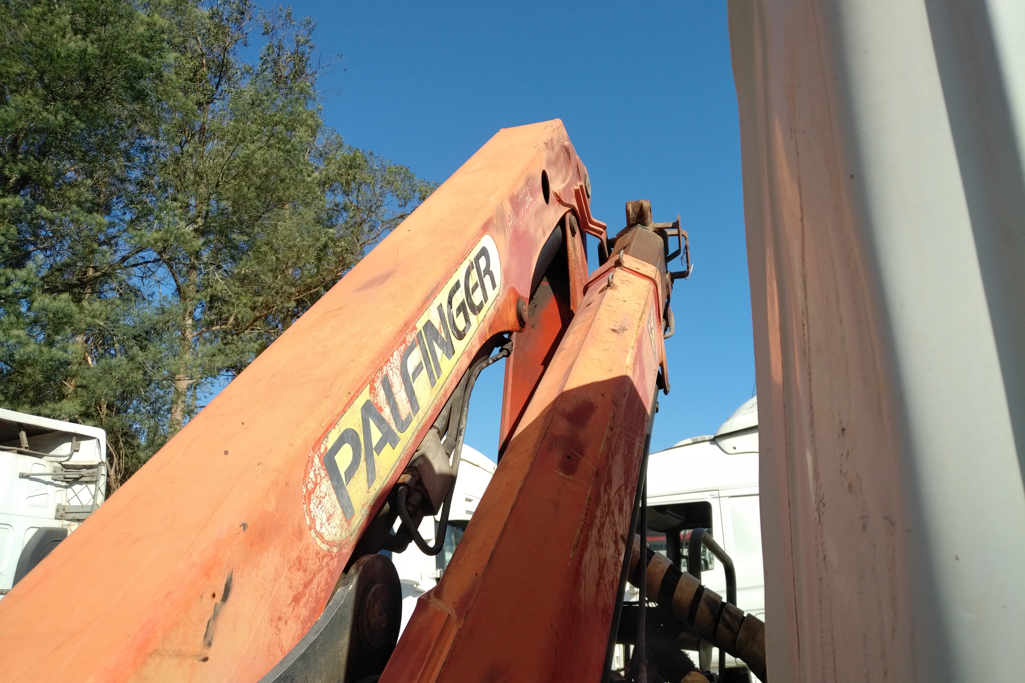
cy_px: 342
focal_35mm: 25
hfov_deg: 71.5
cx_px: 512
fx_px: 712
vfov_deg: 51.3
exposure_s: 1/1492
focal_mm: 4.52
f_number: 2
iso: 100
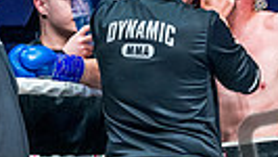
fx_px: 2360
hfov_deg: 6.7
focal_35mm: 320
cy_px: 150
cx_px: 242
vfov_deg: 3.8
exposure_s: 1/500
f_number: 4
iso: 4000
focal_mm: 70
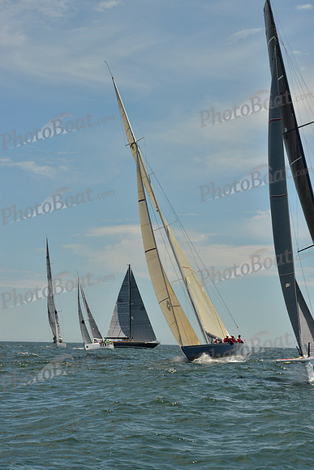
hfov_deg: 13.7
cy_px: 235
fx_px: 1307
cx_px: 157
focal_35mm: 100
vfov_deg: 20.4
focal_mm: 100
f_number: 10
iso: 280
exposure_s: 1/1600
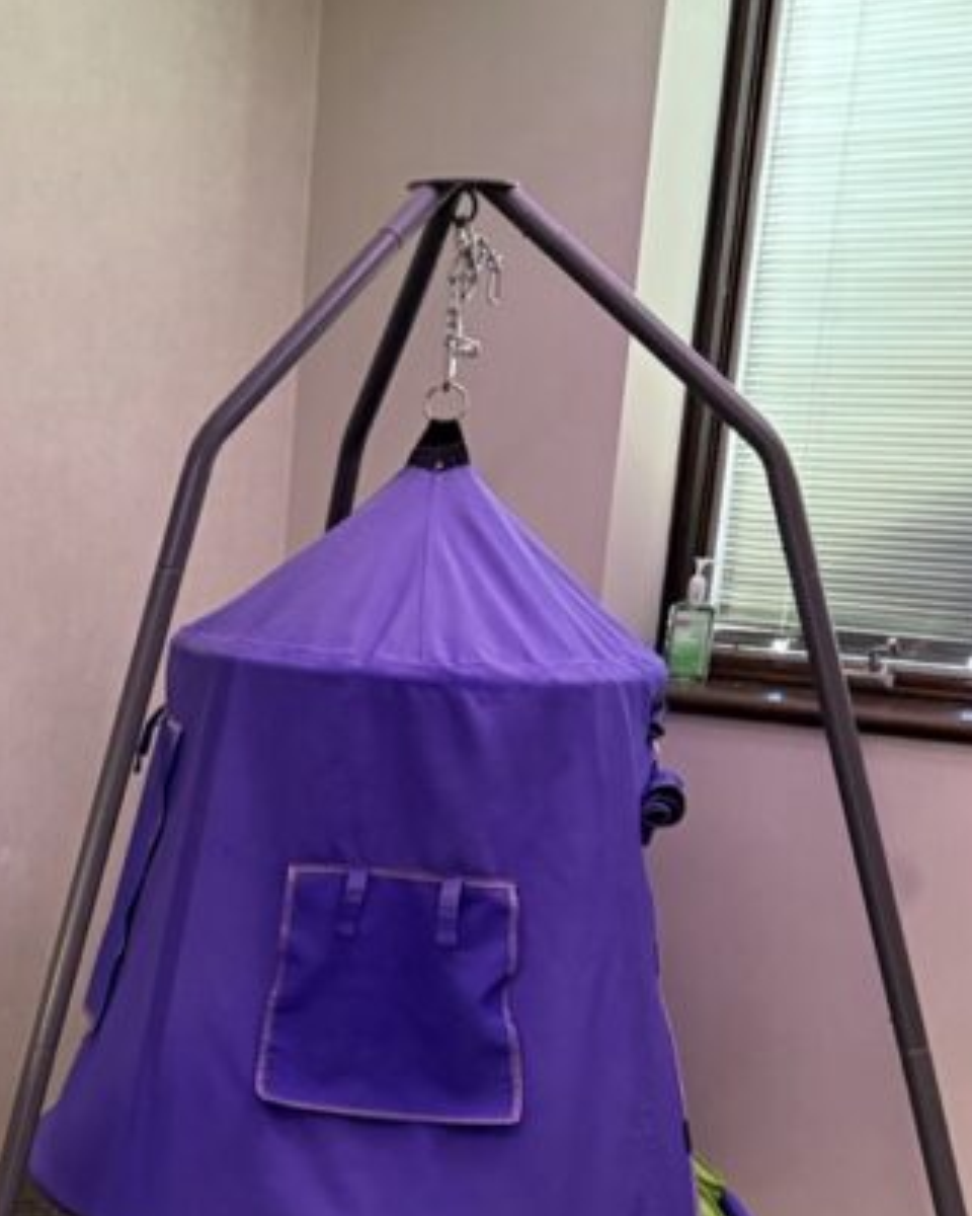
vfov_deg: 30.5
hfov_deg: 23.6
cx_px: -137
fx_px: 2158
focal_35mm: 60
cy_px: 1003
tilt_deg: -14.5
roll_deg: -1.9
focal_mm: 6.76
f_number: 1.78
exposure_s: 1/60
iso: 800
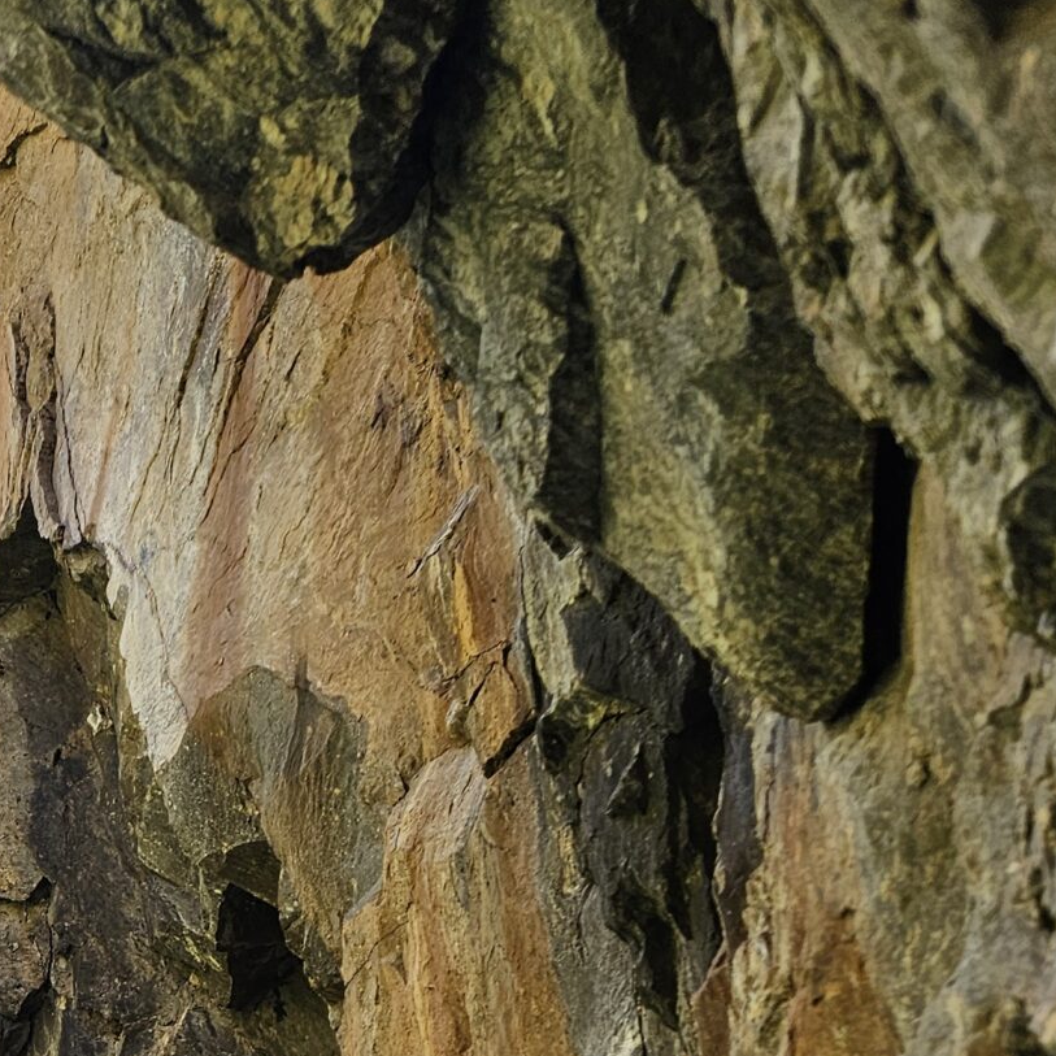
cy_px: 1450
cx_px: -34
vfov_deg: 23.2
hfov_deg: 25.4
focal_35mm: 64
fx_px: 2209
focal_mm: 6.3
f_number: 1.7
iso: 20
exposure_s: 1/180
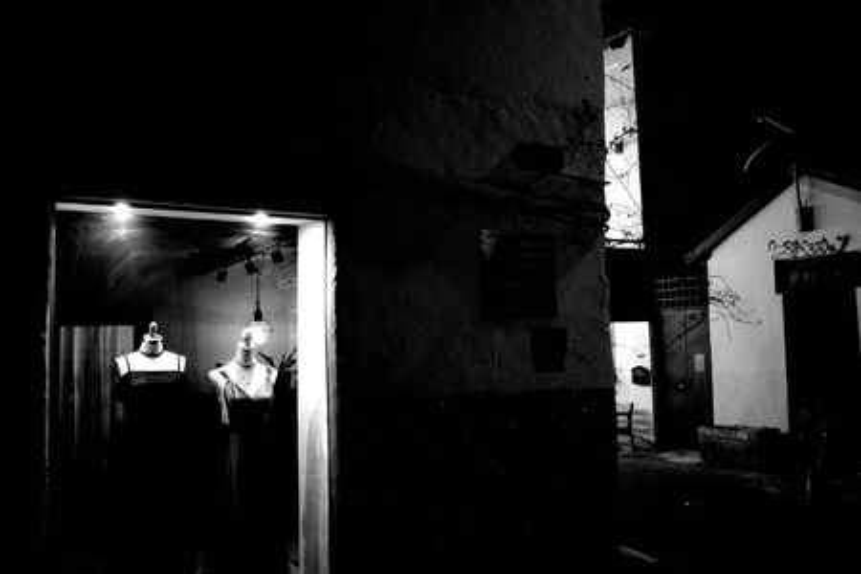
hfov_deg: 65.5
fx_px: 670
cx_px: 430
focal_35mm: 28
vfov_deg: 46.4
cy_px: 287
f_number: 11
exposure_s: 1/4
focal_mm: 18.3
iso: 3200
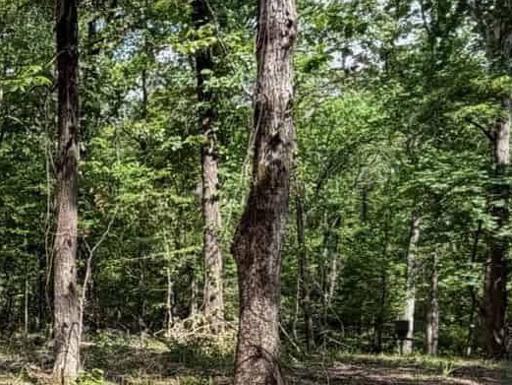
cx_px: -143
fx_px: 814
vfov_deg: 25.8
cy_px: 338
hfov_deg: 28.9
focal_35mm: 55
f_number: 2.2
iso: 50
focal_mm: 2.2
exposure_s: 1/502
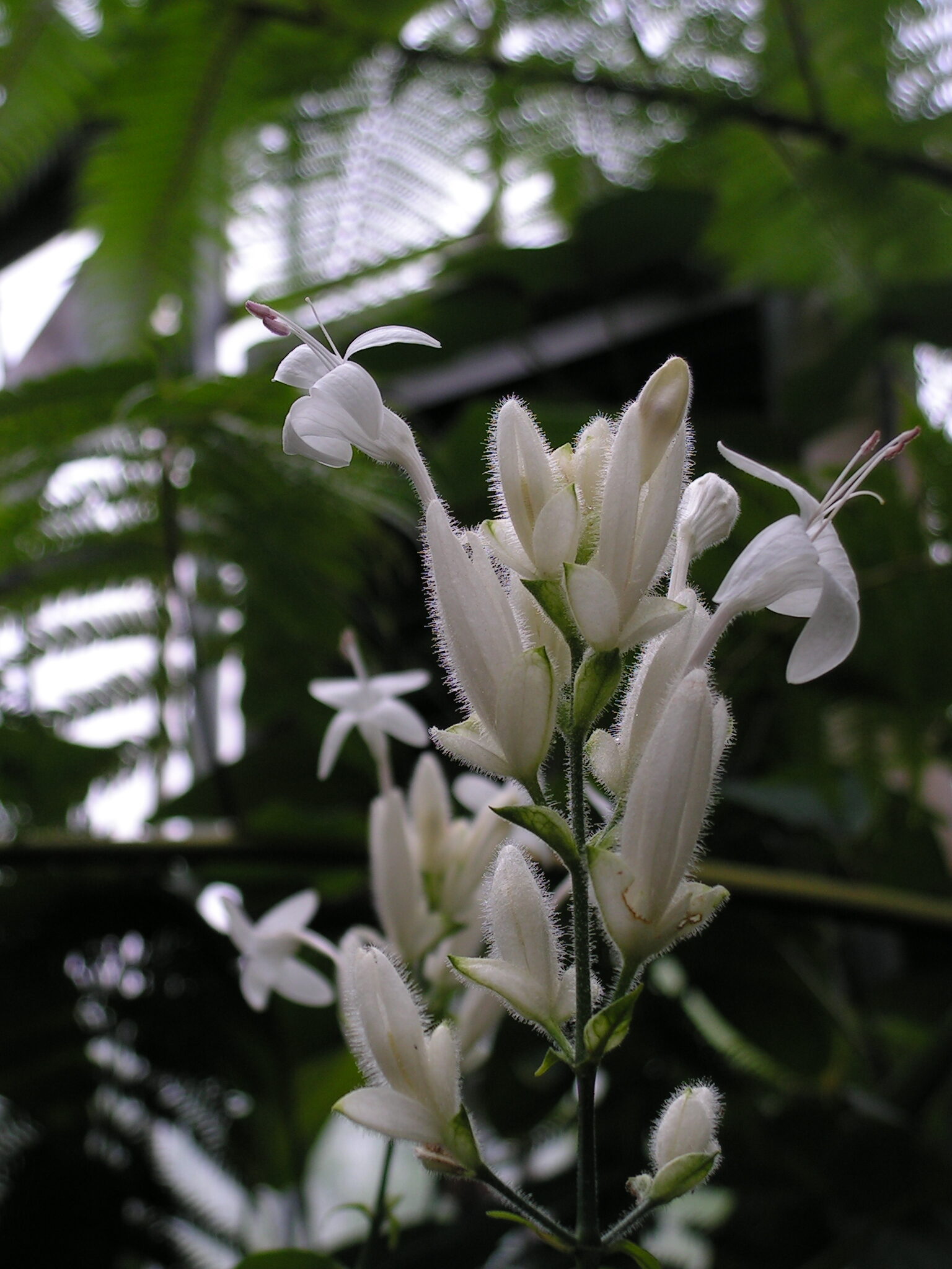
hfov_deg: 19.1
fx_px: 2824
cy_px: 634
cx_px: 476
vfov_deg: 25.3
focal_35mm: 77
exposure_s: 1/160
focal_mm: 12.9
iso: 64
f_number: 3.3
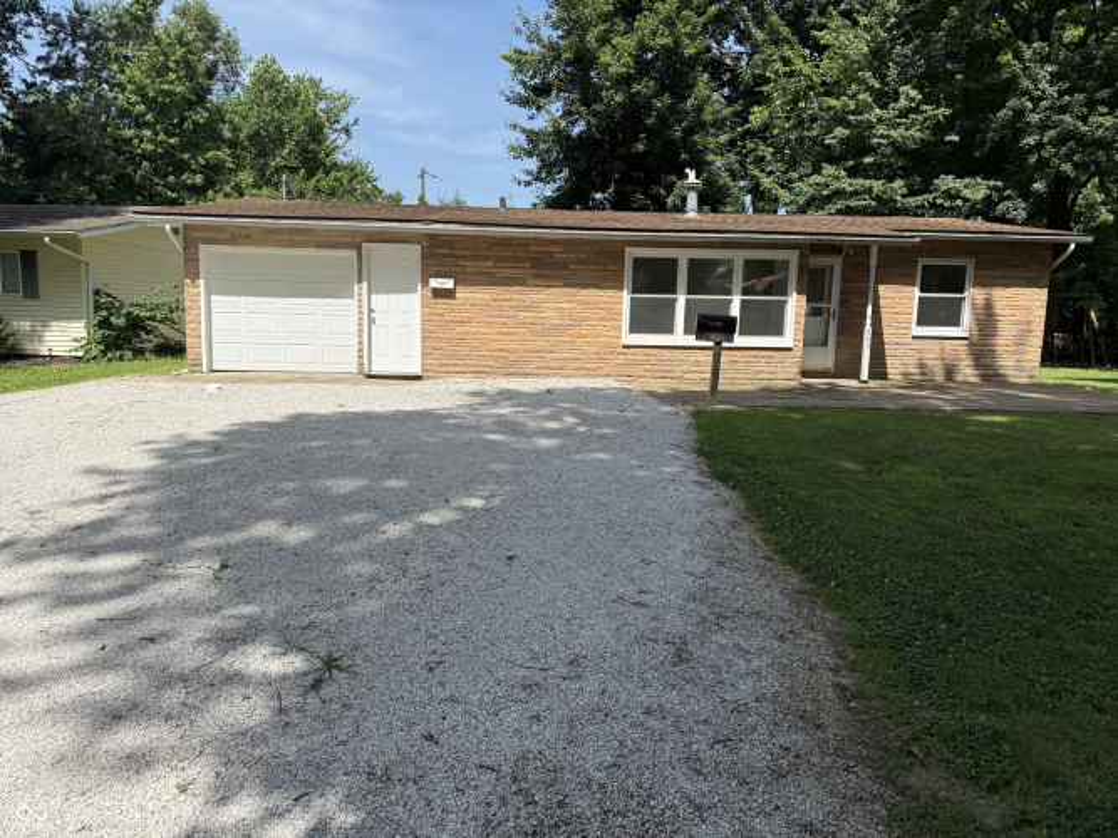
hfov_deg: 71.6
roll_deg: -0.2
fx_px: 775
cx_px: 559
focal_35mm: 24
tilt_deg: -6.0
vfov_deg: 56.8
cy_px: 419
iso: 80
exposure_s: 1/3021
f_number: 1.78
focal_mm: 6.76
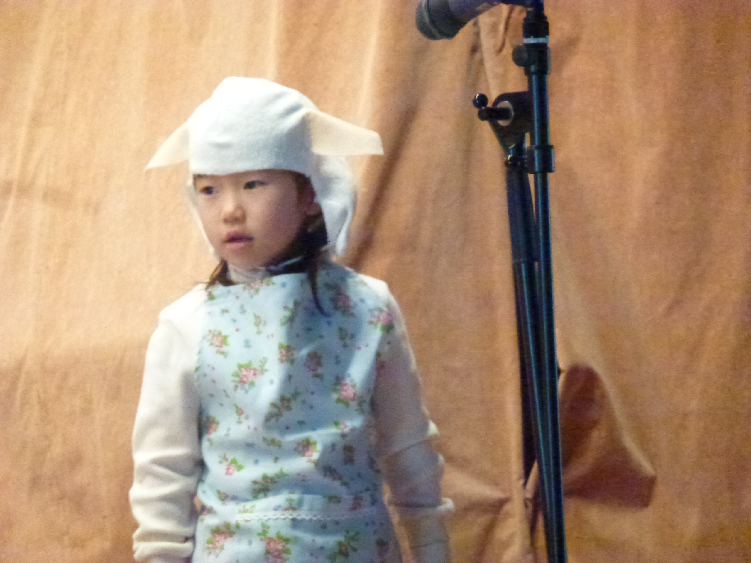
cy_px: 282
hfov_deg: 5.2
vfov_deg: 3.9
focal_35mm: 384
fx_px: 8331
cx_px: 376
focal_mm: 68.8
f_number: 5.9
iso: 1600
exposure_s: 1/50
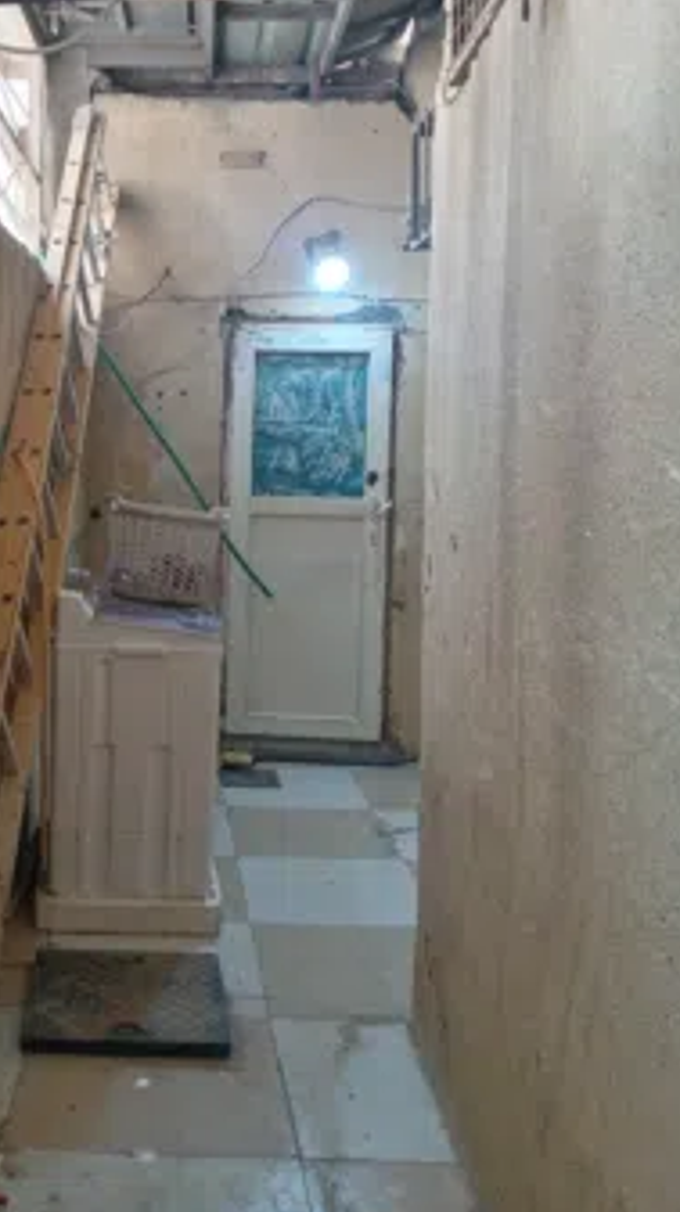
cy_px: 541
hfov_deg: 32.9
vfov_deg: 56.5
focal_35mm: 35
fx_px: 1124
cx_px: 155
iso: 213
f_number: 1.8
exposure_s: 1/33.3
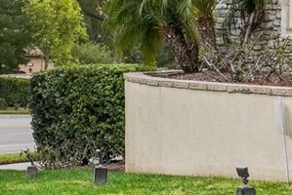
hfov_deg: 11.0
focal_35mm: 178
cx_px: 466
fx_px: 1445
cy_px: 40
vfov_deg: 7.7
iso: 2500
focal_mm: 35
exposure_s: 1/500
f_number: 8
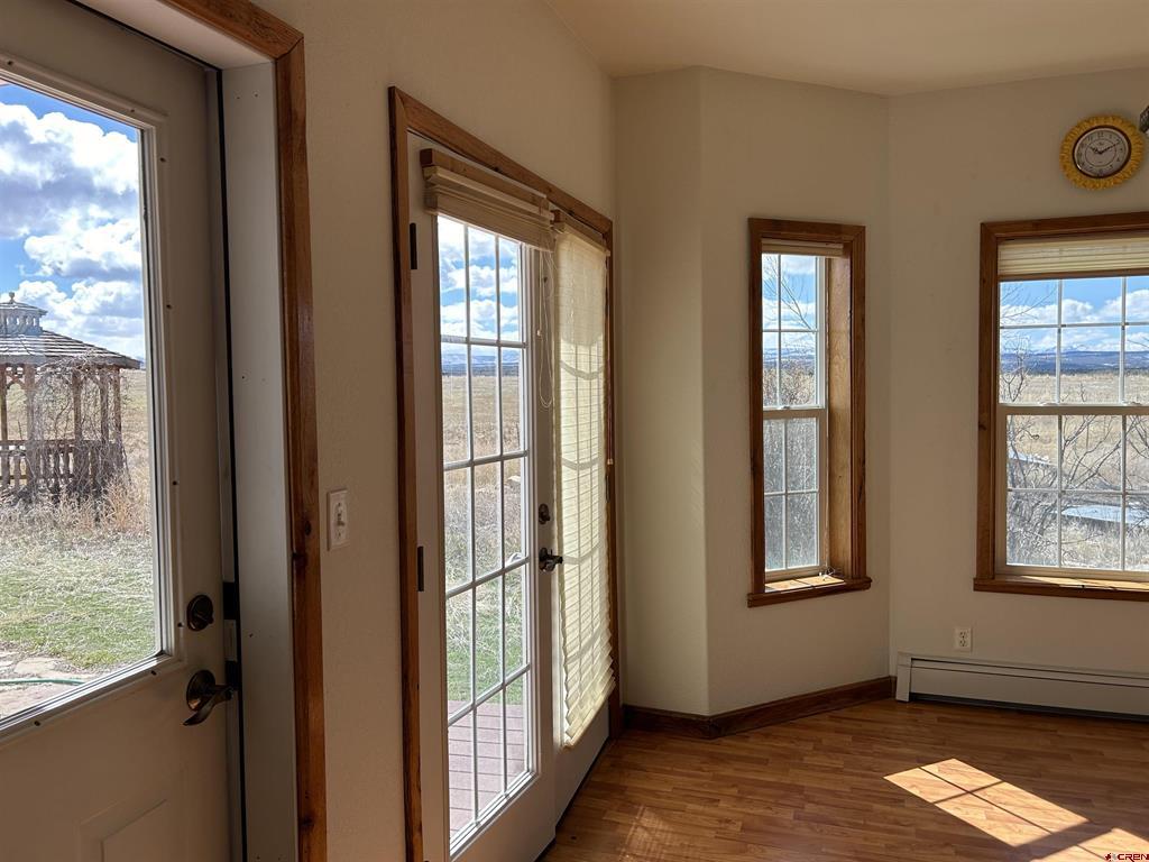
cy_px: 431
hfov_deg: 67.3
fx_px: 863
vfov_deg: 53.1
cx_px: 574
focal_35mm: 26
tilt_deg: -2.0
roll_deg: +1.5
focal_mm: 5.7
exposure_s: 1/1135
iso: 50
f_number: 1.5
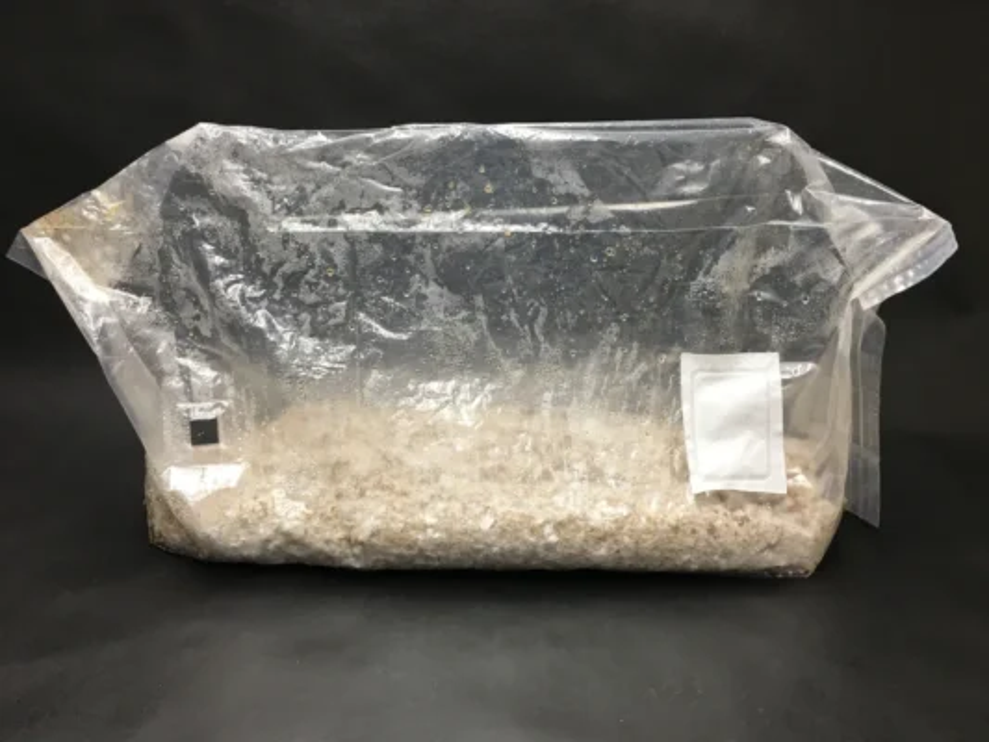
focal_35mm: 29
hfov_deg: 61.6
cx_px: 494
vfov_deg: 48.2
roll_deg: -0.9
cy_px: 371
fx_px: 829
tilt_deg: -26.6
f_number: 2.2
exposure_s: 1/33
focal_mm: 4.15
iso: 40
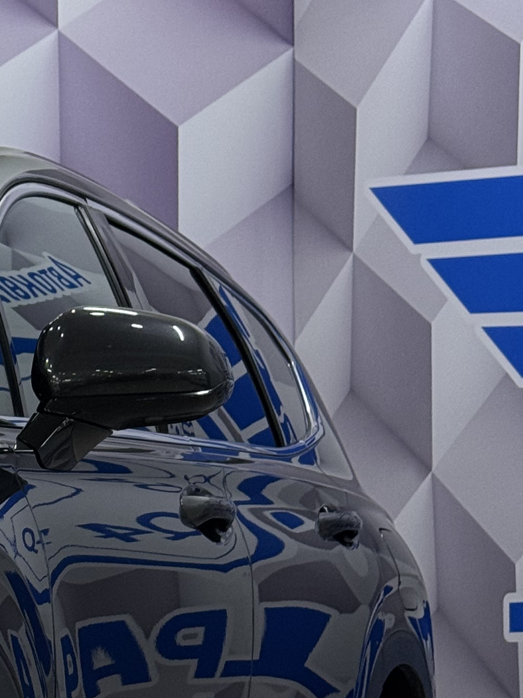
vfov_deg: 14.2
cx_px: -205
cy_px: 642
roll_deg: +1.4
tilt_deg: +0.8
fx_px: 2759
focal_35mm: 137
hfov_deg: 10.5
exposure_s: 1/50
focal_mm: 6.76
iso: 80
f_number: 1.78
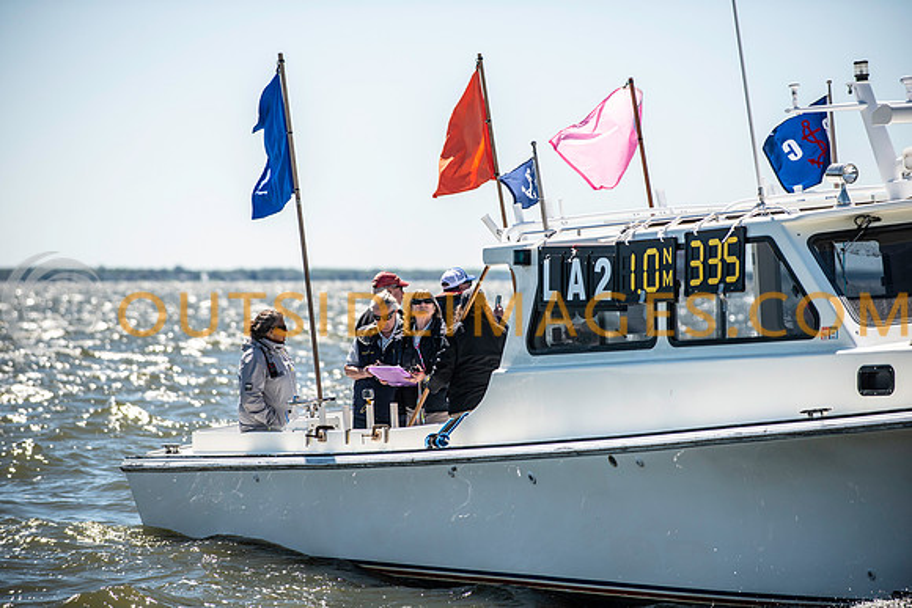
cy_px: 304
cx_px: 456
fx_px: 4434
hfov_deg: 11.7
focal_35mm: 175
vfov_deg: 7.9
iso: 320
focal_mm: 175
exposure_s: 1/3200
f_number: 4
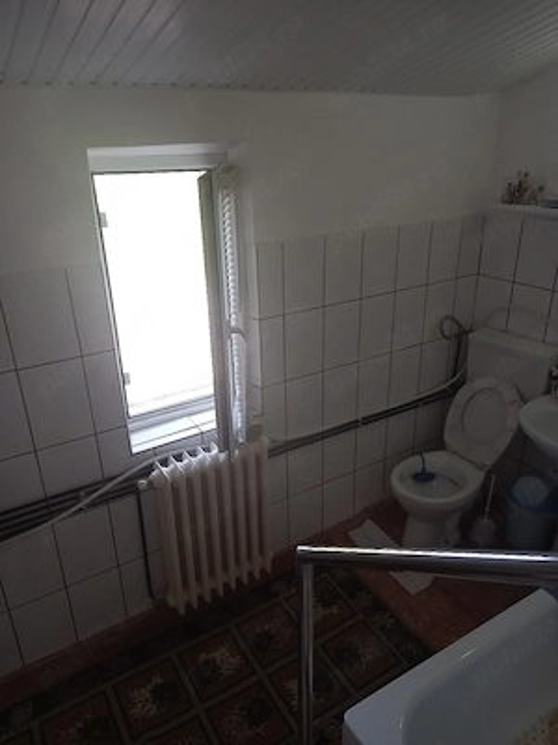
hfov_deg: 54.9
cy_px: 372
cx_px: 279
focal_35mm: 25
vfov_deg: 69.4
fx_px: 537
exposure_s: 1/50
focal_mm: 4.6
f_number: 2
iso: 64
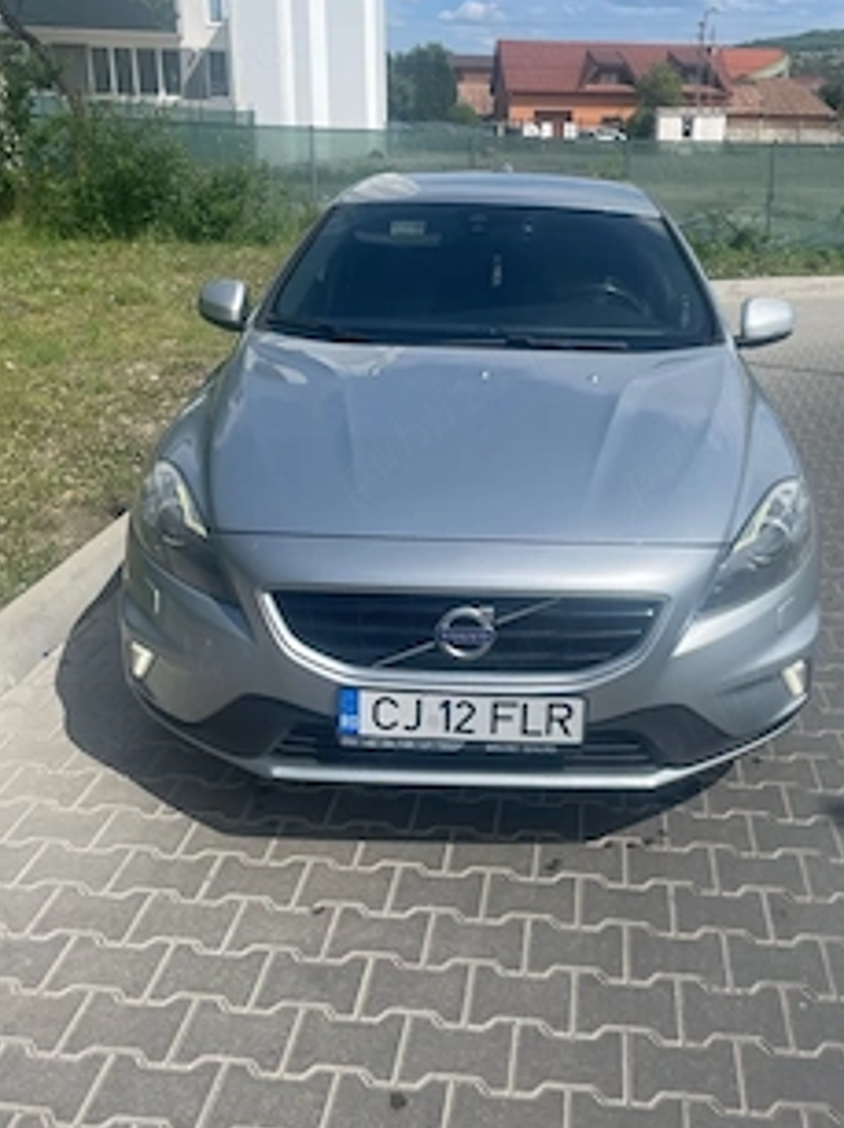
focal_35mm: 34
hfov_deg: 41.4
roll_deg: -0.5
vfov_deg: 53.6
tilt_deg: -14.6
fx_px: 1107
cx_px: 527
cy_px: 453
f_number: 1.6
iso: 32
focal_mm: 4.2
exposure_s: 1/4292
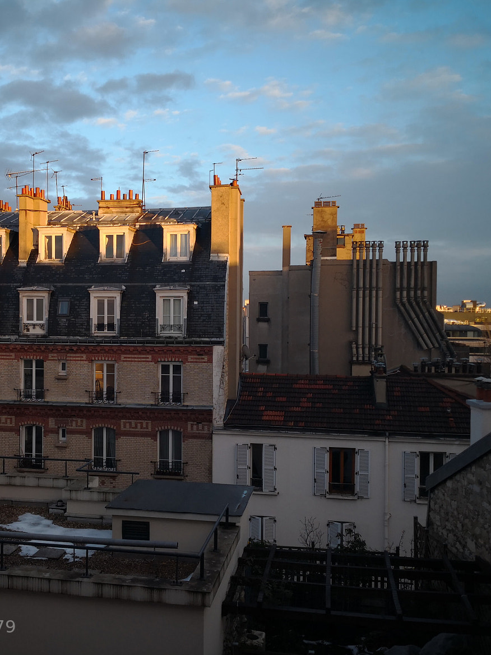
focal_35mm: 37
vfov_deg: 50.1
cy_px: 334
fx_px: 700
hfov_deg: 38.3
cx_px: 170
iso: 50
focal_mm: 3.95
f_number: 1.6
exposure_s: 1/297
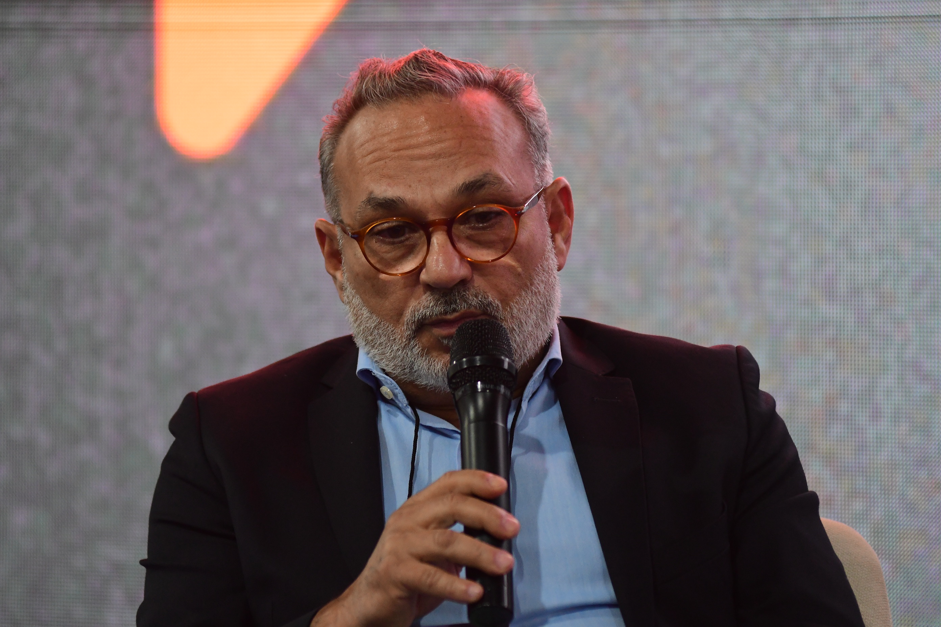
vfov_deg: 5.4
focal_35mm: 255
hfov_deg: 8.1
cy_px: 314
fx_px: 6665
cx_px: 470
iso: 2000
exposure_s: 1/160
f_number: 3.2
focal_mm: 170
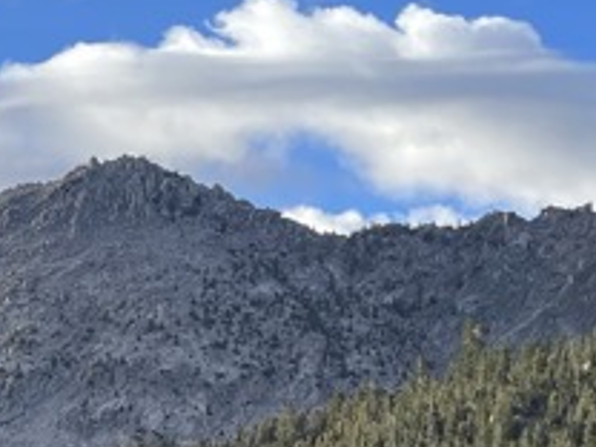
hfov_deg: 14.2
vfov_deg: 11.2
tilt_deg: -1.7
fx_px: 2204
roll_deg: -0.2
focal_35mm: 128
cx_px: -361
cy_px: 653
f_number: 1.6
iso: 50
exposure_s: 1/1536
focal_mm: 5.1
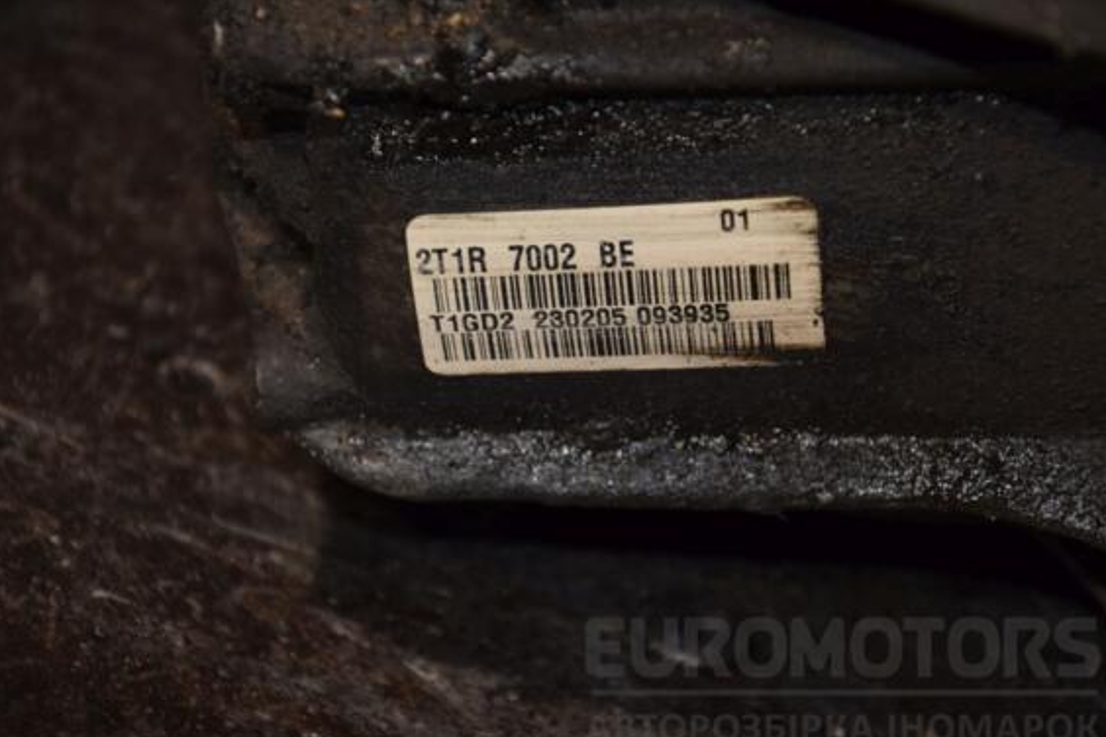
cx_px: 549
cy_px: 386
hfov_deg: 12.3
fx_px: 5147
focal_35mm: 168
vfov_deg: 8.2
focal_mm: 105
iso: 800
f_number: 5.6
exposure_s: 1/60
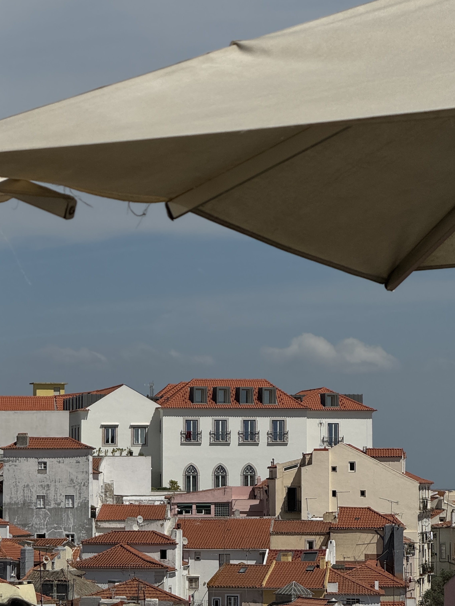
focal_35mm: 120
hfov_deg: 12.3
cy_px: 303
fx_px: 2103
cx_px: 228
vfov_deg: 16.4
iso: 50
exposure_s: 1/4975
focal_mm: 15.66
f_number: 2.8
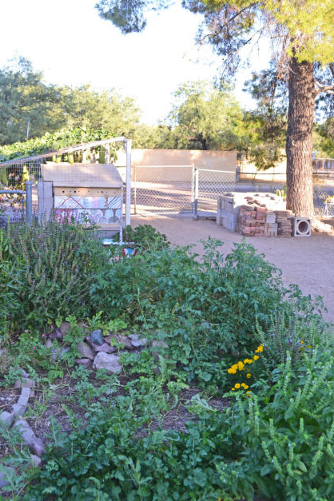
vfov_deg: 57.1
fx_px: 459
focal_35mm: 33
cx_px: 151
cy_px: 223
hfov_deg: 39.9
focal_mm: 18
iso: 220
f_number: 5.6
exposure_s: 1/125
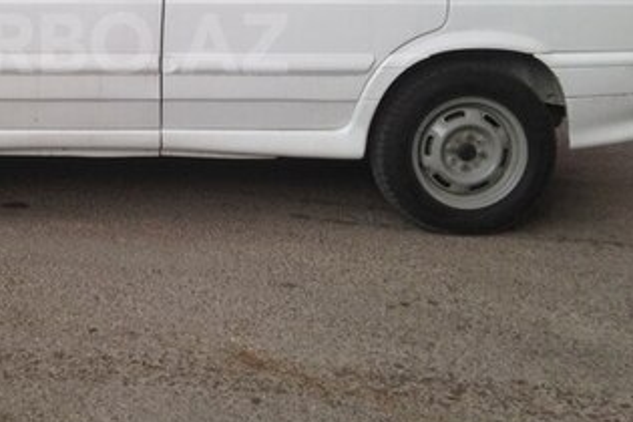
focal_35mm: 72
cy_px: 43
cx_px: 82
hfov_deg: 27.2
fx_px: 1266
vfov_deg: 18.6
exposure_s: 1/315
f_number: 2.4
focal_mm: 4.12
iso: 50
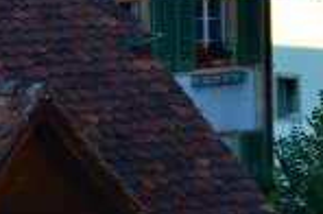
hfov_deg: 6.0
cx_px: -199
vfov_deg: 4.0
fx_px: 3053
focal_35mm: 341
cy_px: -66
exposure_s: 1/100
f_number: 9
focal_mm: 42
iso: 400
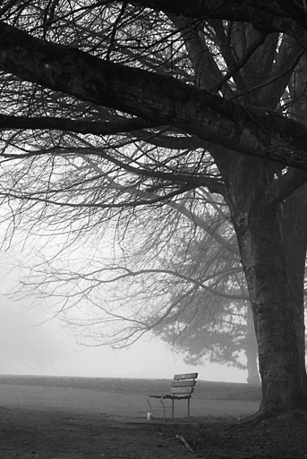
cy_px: 259
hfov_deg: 14.2
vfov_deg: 21.1
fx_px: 1233
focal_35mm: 97
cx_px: 134
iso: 100
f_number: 4.5
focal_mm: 55
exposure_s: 1/8
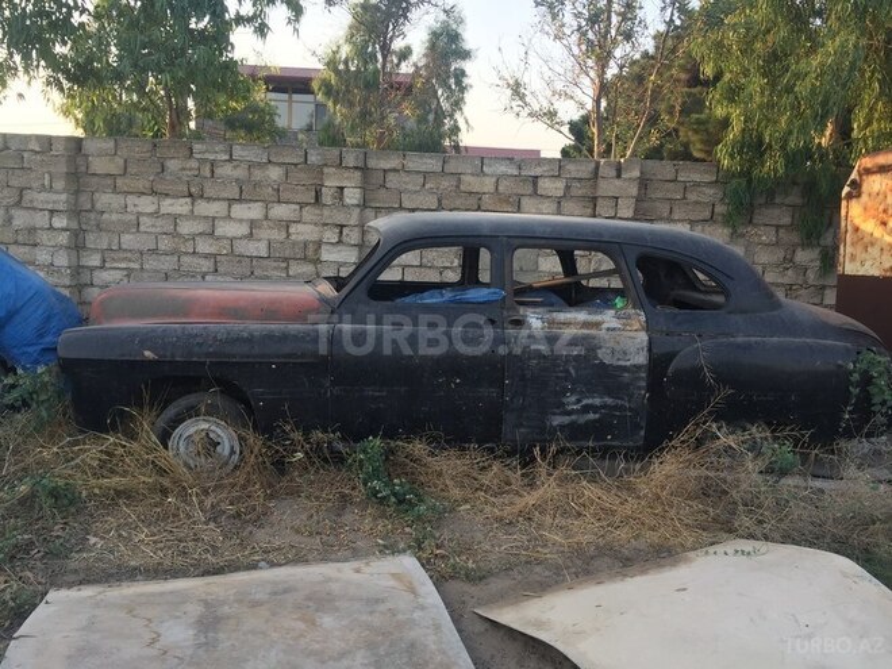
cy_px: 334
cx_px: 446
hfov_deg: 61.7
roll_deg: -3.8
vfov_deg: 48.2
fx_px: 747
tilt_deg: -8.9
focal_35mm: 29
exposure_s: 1/147
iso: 32
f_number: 2.2
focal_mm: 4.15
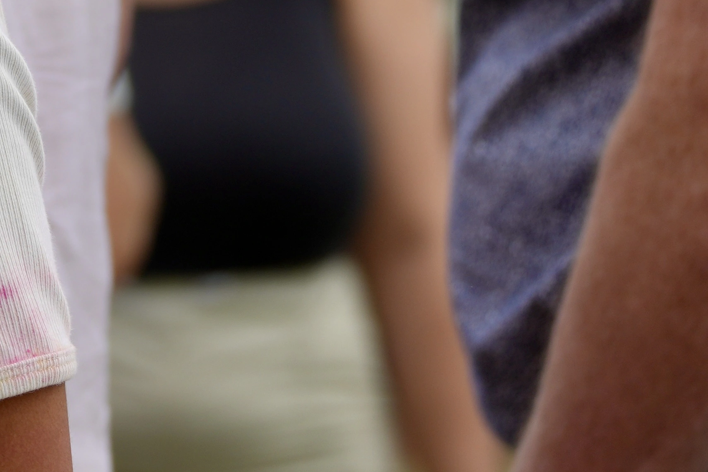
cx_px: -709
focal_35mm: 582
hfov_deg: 3.5
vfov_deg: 2.4
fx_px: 11445
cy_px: -438
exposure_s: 1/400
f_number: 5
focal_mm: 142
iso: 100
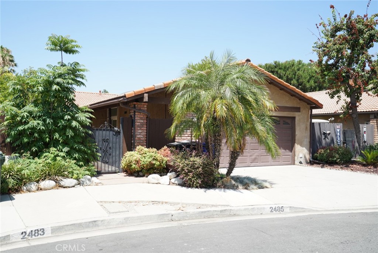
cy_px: 126
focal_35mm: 32
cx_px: 189
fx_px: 336
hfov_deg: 58.7
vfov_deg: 41.2
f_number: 8
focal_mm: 32
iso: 100
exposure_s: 1/125
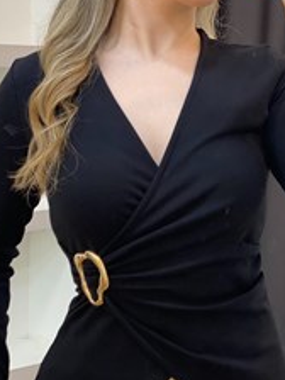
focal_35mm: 96
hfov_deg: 15.4
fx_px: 1054
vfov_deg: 20.2
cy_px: 303
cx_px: 156
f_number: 2
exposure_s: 1/100
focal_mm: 6
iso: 125
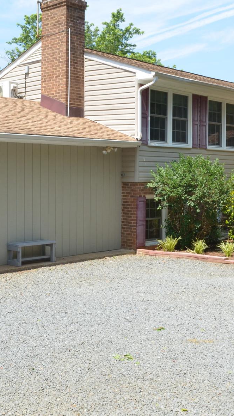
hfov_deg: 24.4
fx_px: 540
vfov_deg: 42.0
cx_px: 140
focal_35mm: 49
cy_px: 185
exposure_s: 1/250
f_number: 10
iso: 400
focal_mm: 18
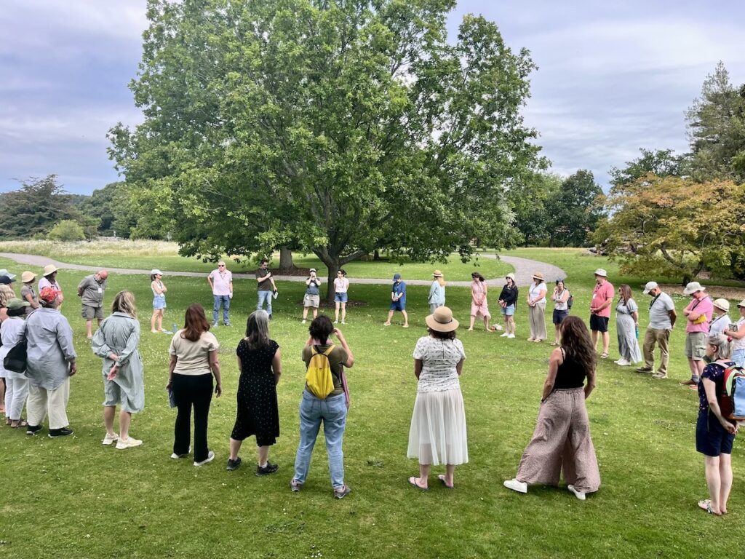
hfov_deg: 67.3
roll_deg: -1.7
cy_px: 280
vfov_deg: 53.1
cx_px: 372
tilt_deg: -3.1
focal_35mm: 26
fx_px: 560
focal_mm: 5.1
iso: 50
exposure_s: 1/1279
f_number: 1.6
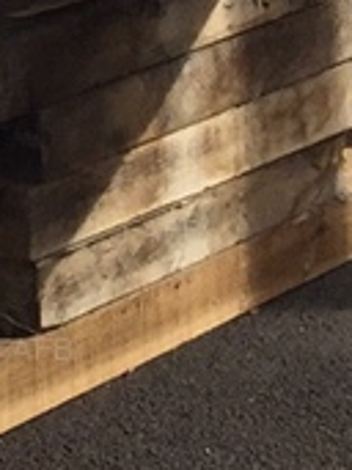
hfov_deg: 6.8
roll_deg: +2.5
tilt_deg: +6.7
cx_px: -126
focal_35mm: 217
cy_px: -1130
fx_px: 2946
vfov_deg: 7.5
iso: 32
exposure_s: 1/2639
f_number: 2.2
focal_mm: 4.15
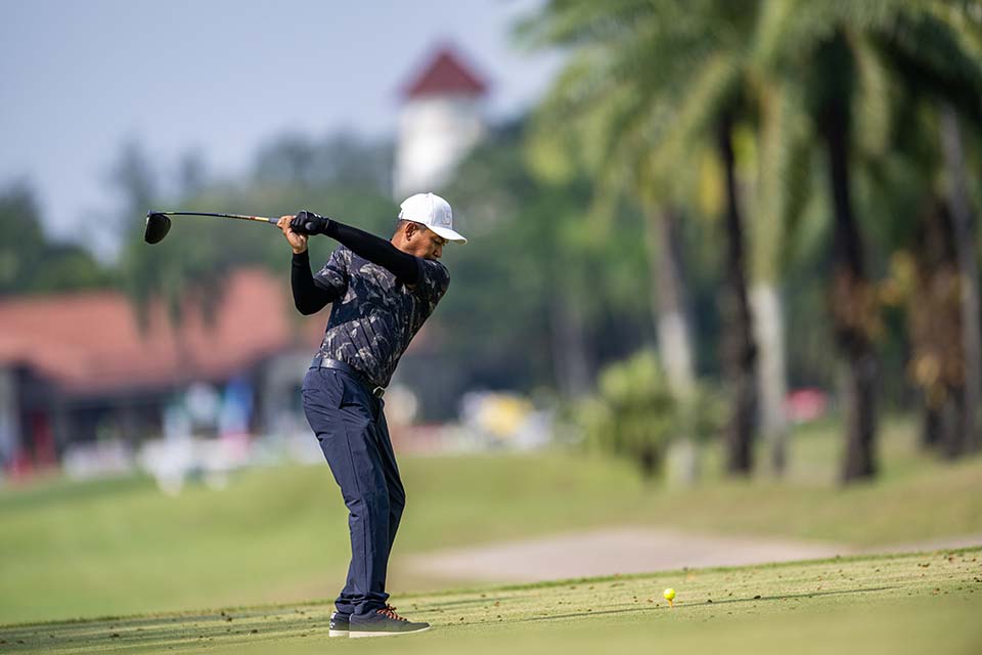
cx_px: 491
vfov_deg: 3.4
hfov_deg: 5.2
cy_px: 328
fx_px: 10910
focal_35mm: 400
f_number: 2.8
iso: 500
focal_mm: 400
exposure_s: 1/4000
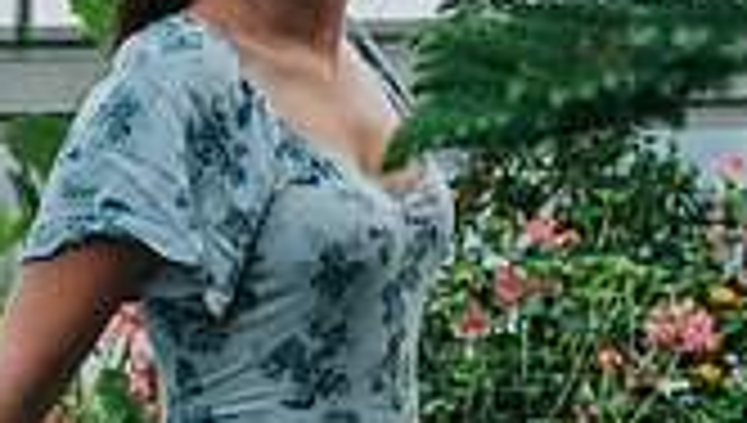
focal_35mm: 134
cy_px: 52
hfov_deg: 15.7
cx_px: -6
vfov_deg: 9.1
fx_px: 2658
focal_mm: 35
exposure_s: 1/320
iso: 450
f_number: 3.2
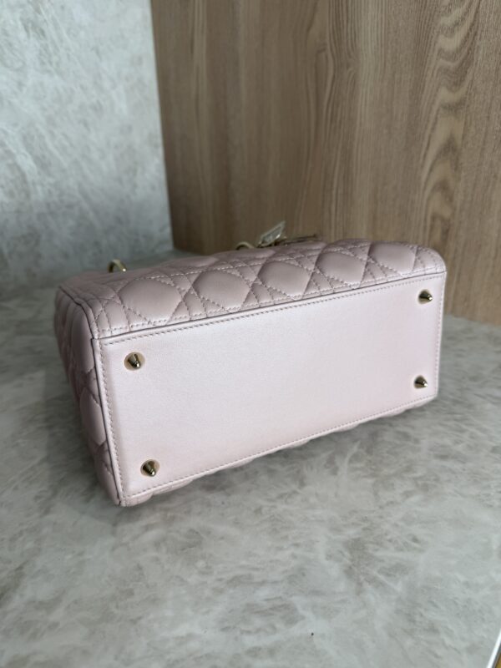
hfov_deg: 56.8
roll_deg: +1.1
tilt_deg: -25.3
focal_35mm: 24
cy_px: 334
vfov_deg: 71.6
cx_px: 250
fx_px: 463
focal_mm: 6.76
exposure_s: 1/143
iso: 50
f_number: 1.78
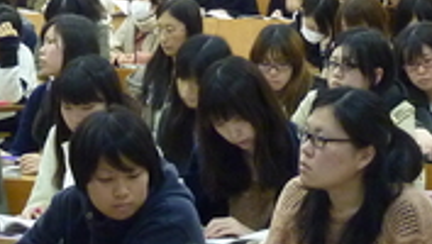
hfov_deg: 16.2
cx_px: 222
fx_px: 1514
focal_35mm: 132
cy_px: 66
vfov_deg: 9.2
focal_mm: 5.7
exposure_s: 1/10
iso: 400
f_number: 3.5
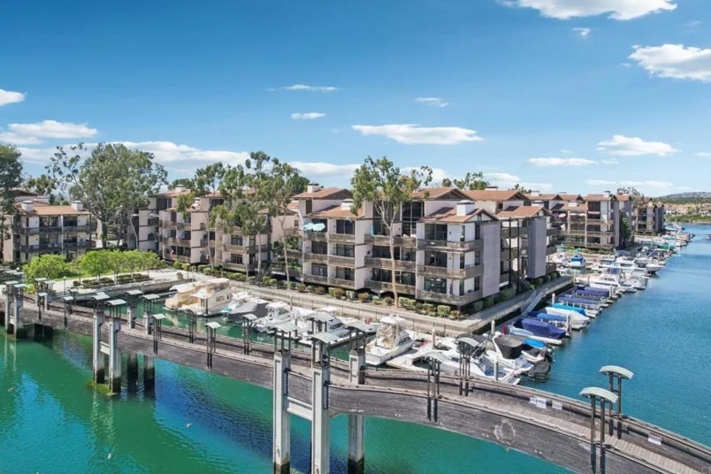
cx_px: 365
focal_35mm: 23
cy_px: 227
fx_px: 454
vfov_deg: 55.1
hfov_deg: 76.1
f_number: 2.8
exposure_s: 1/2000
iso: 130
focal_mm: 8.4
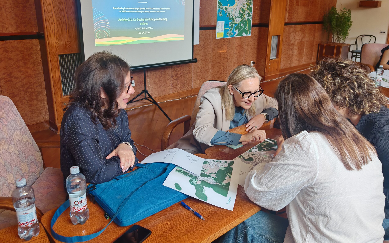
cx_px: 196
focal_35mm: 29
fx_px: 307
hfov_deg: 64.6
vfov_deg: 43.1
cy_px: 106
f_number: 2
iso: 320
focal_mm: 6.83
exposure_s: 1/150
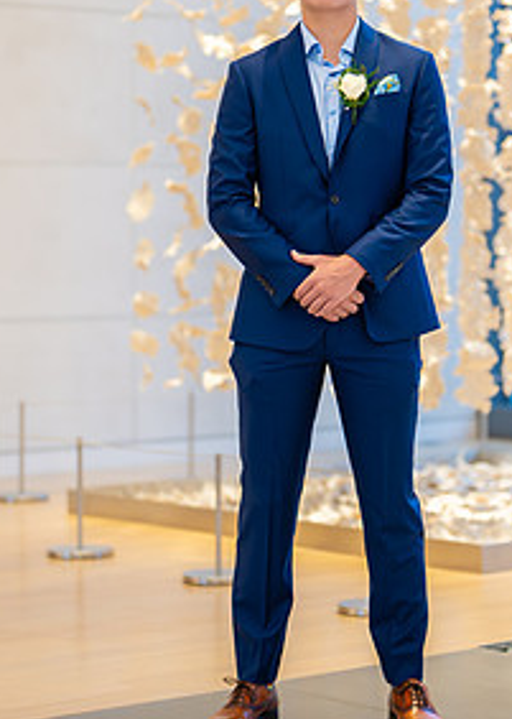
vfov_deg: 16.5
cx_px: 315
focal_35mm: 121
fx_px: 2467
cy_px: 264
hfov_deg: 11.8
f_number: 1.2
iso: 1000
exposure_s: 1/640
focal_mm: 50
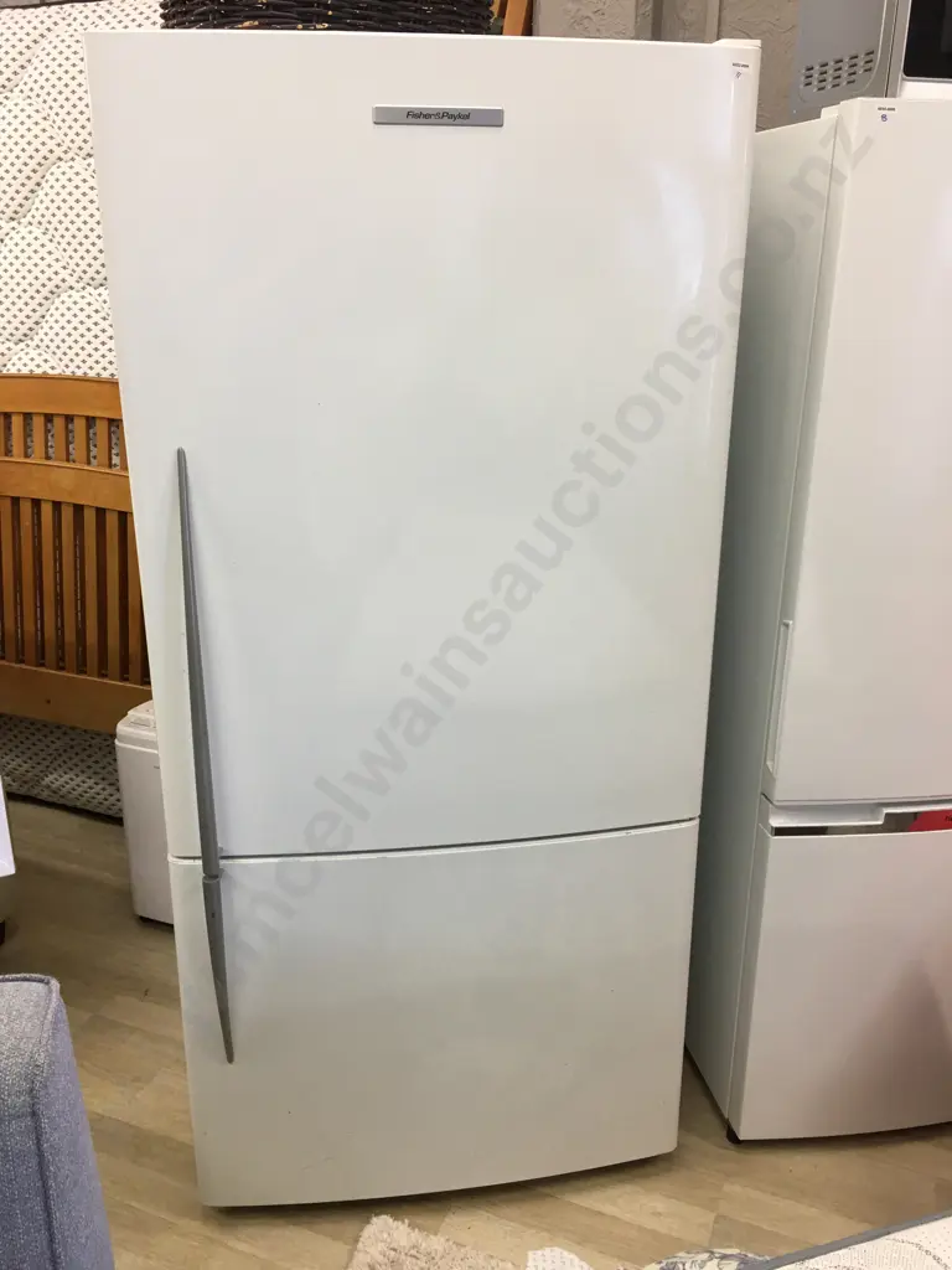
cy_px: 635
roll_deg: -1.4
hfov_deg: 48.2
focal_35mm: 29
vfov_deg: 61.7
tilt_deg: -18.2
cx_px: 476
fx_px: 1063
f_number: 2.2
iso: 40
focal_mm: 4.15
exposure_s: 1/33
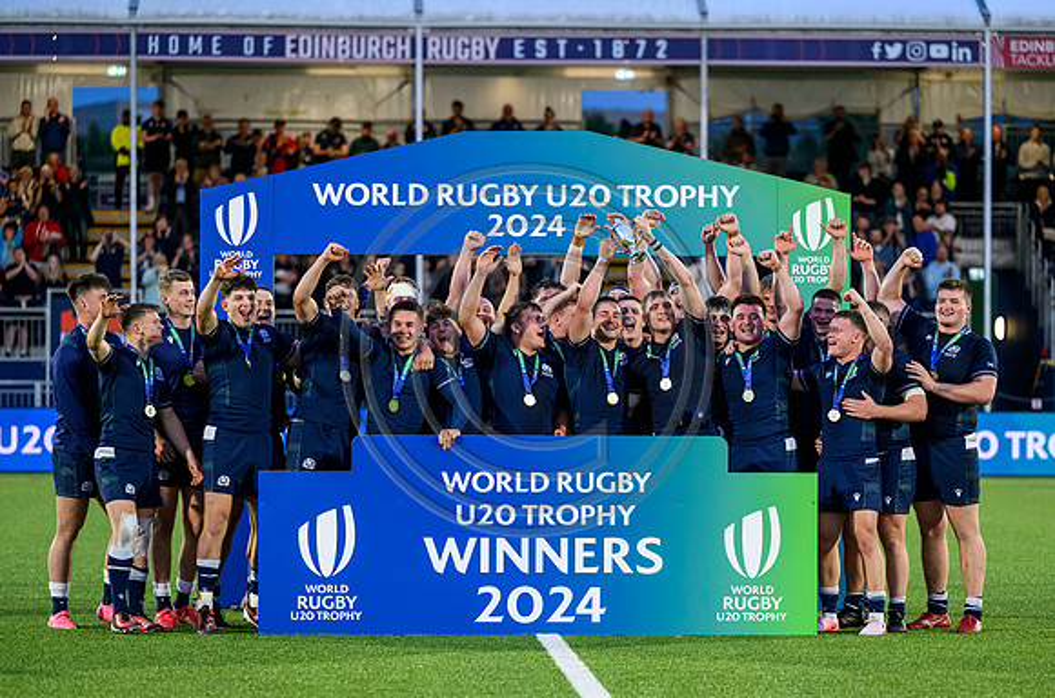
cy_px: 357
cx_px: 567
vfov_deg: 8.7
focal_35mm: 158
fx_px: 4612
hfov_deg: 13.0
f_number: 3.2
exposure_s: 1/1000
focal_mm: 145
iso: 3200
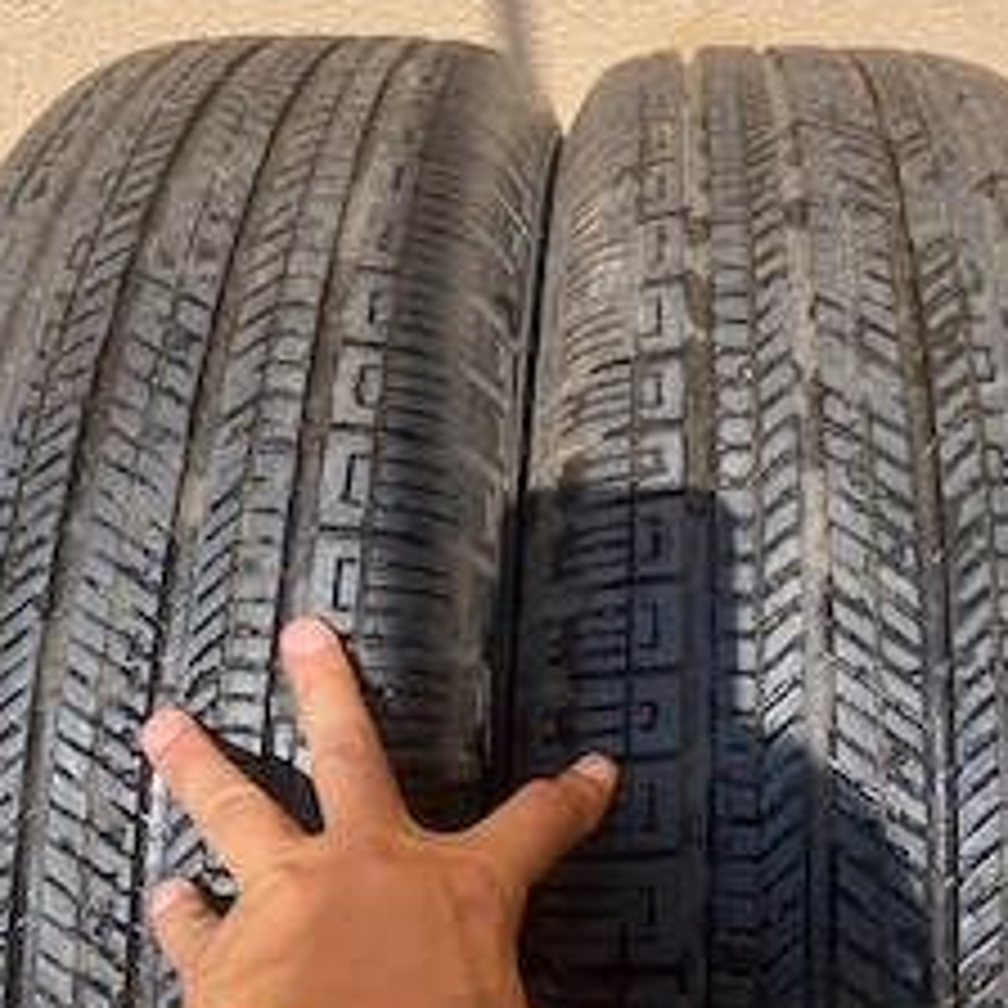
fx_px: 1351
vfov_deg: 40.7
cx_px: 558
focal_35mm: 41
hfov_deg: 40.9
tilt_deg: -52.6
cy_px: 382
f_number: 1.8
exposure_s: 1/2688
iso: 32
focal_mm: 4.25
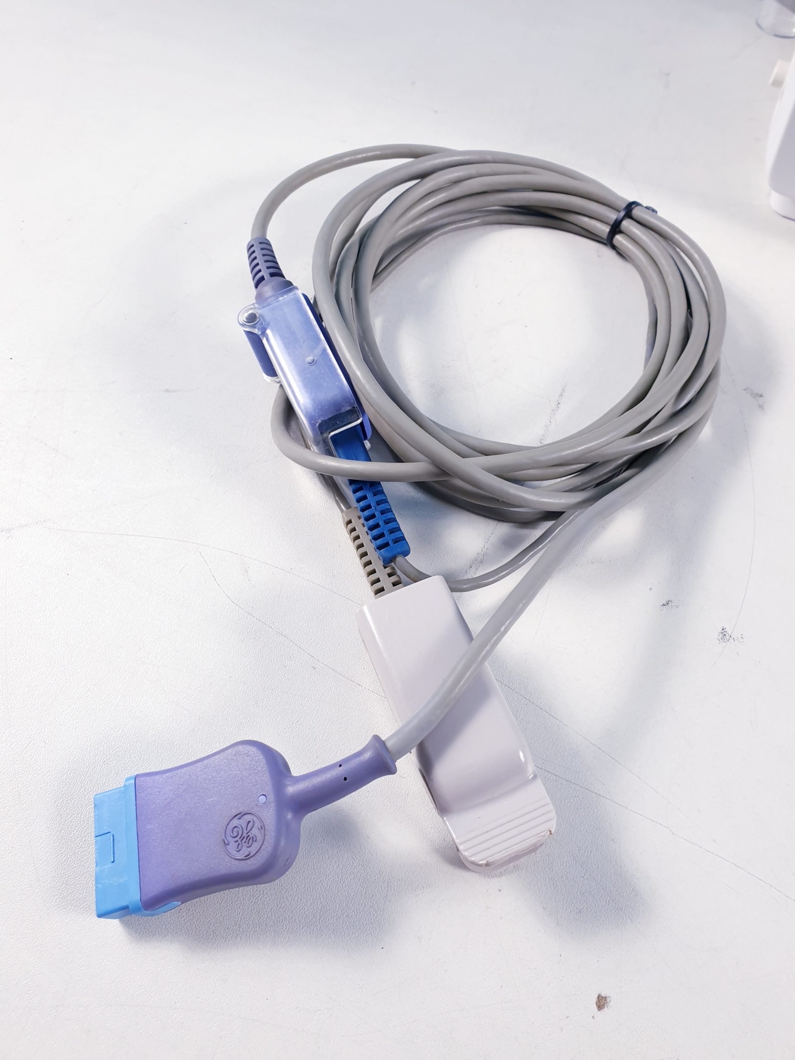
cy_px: 530
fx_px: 796
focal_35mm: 26
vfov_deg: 67.3
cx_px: 398
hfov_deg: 53.1
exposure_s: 1/50
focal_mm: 4.3
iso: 64
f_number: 2.4
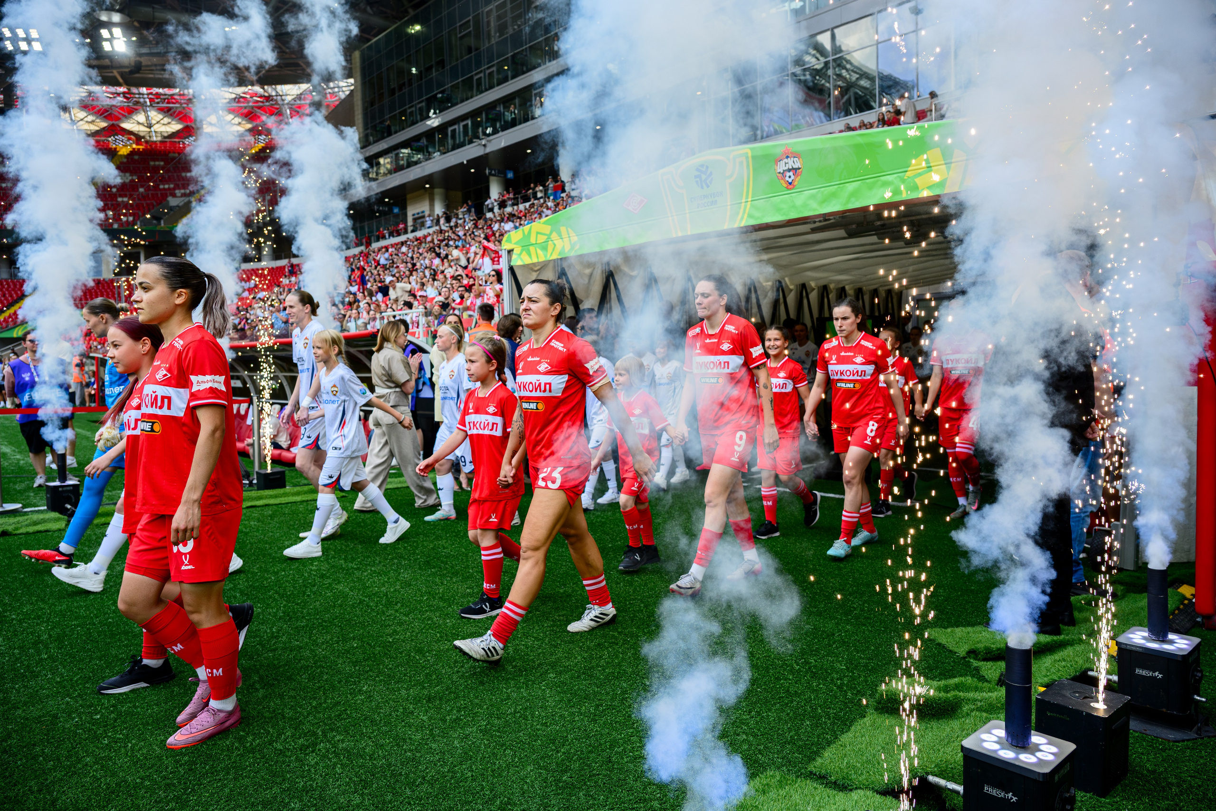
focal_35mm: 24
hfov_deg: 73.7
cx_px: 608
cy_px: 406
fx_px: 811
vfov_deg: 53.1
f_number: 4.5
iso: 800
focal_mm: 24
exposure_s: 1/1600
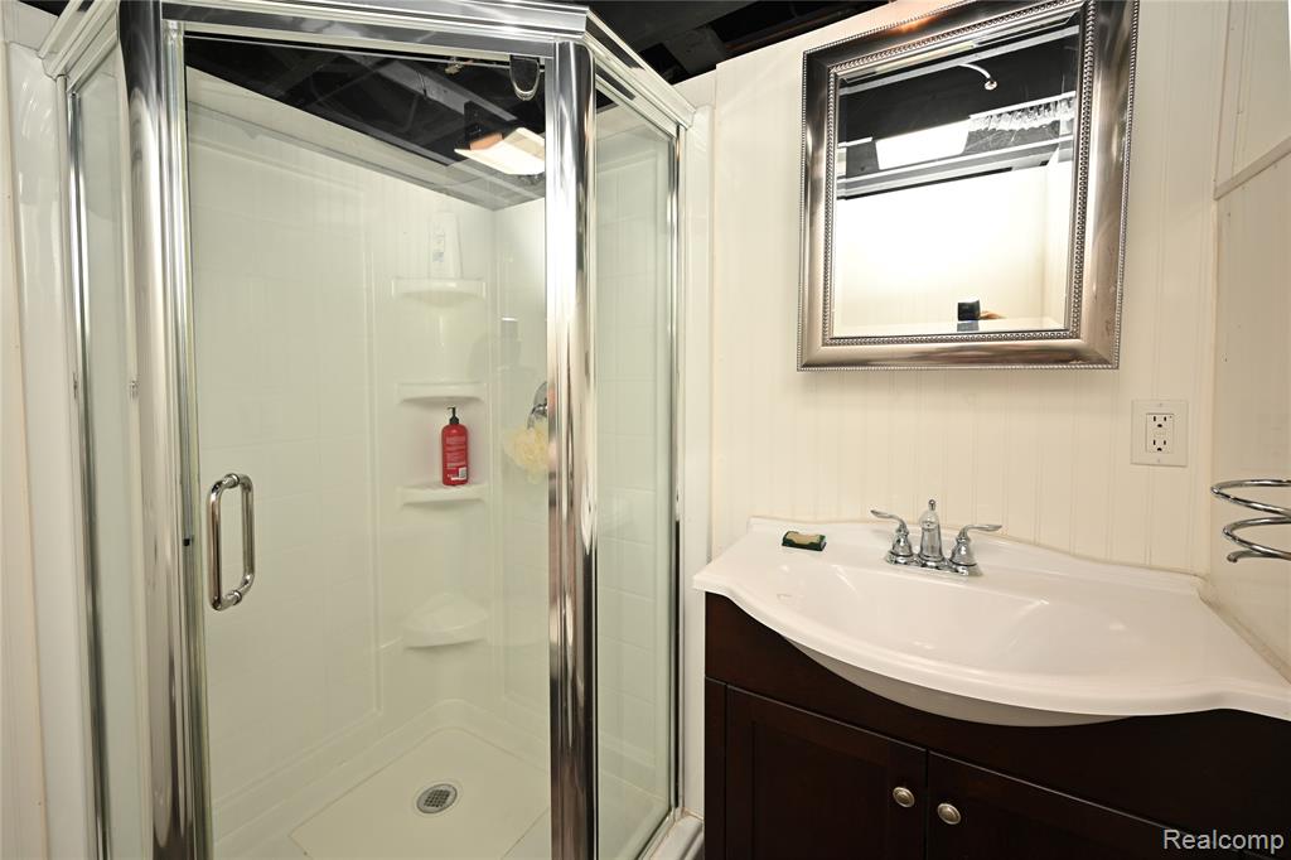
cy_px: 430
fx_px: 502
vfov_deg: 81.2
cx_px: 646
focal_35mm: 14
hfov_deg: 104.3
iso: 160
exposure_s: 1/60
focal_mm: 14
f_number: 6.3
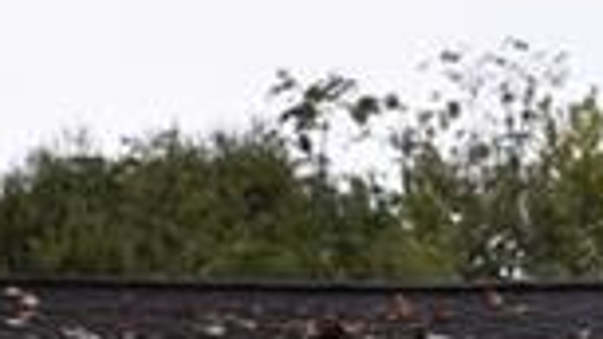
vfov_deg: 4.9
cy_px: 717
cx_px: -575
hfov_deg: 8.5
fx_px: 3861
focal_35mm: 242
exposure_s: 1/160
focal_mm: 23
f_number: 6.3
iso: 100
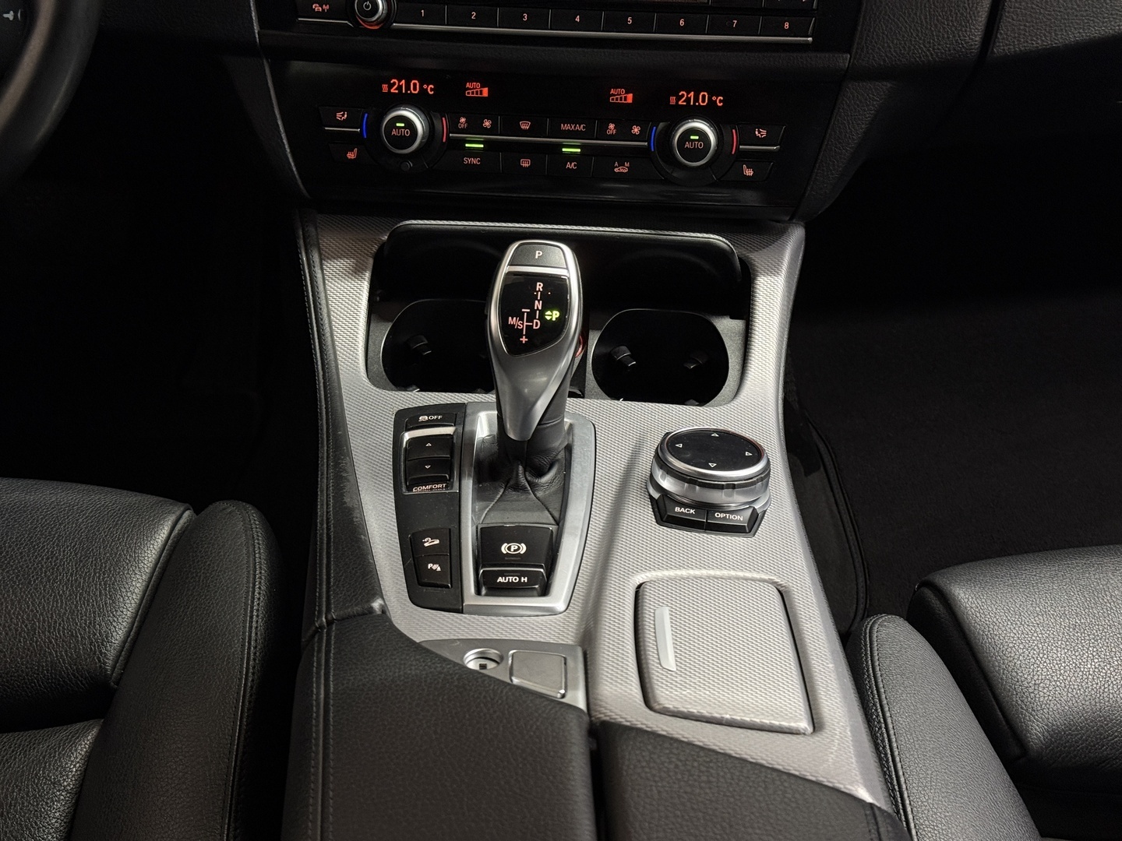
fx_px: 1556
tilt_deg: -36.8
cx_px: 561
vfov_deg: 30.3
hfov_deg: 39.7
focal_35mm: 48
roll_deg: -0.5
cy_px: 420
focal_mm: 6.76
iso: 200
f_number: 1.78
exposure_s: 1/50
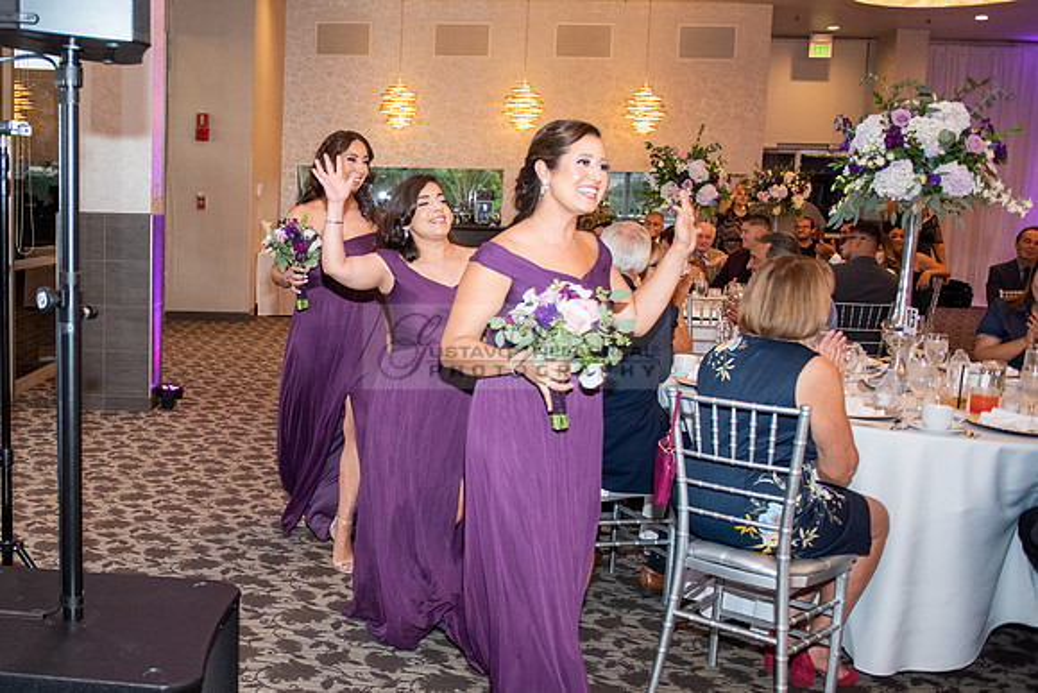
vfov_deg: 35.9
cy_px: 343
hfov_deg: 49.3
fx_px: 1069
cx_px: 236
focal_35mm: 37
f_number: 2.8
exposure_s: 1/160
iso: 1600
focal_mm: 24
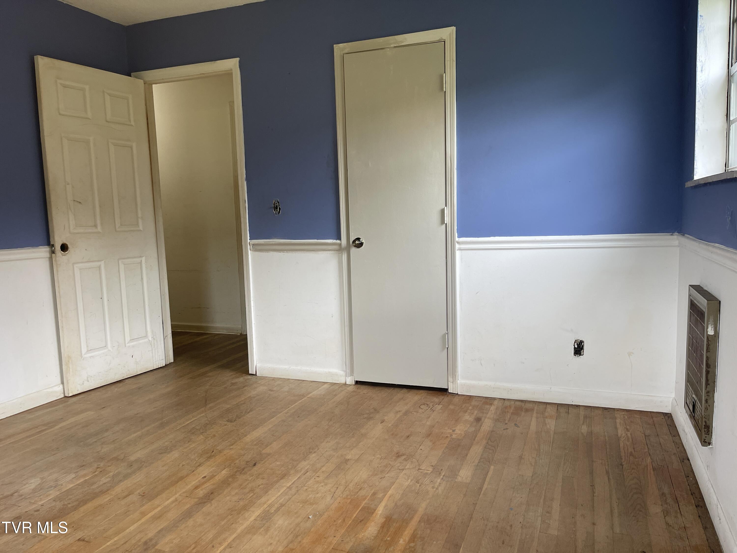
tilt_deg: -6.3
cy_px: 276
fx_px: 532
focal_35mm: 25
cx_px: 368
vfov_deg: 54.9
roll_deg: +2.3
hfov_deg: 69.4
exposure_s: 1/120
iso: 100
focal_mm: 5.1
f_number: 1.6
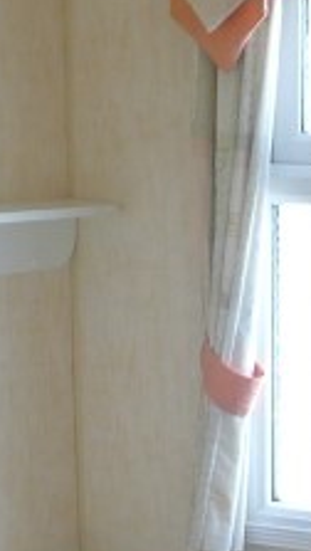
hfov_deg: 9.1
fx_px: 1899
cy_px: 692
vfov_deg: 15.8
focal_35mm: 130
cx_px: 453
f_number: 2
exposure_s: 1/60
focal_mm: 5.1
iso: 100
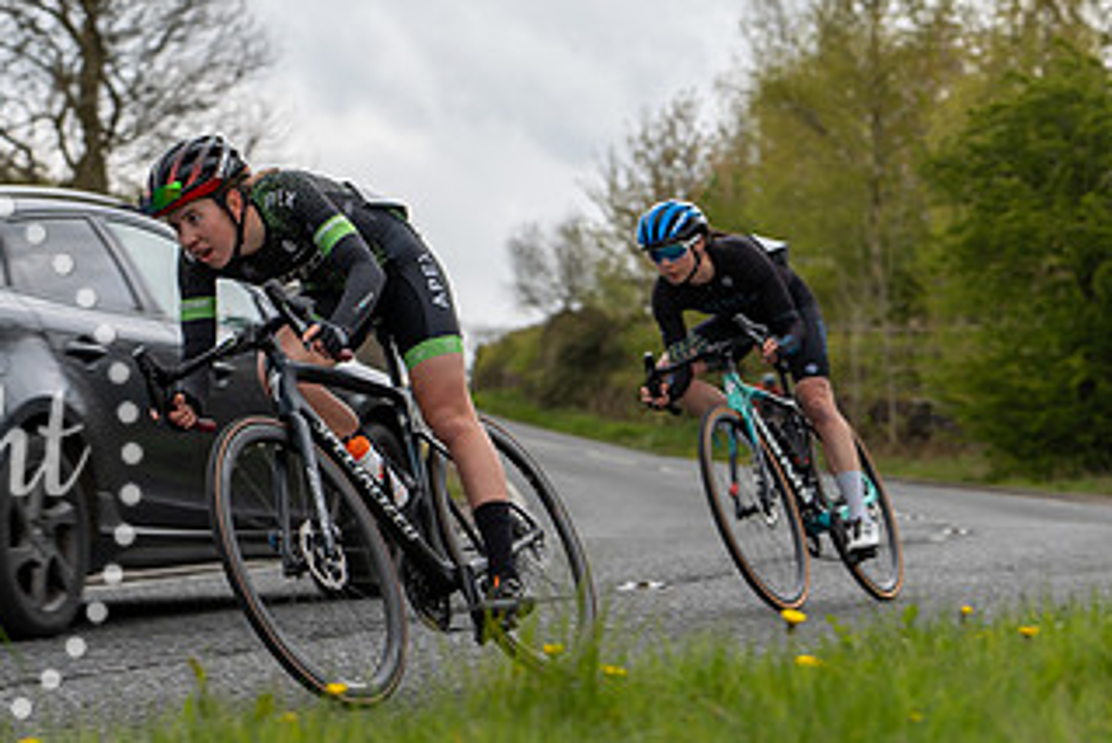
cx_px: 358
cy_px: 325
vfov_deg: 9.6
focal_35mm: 143
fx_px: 4419
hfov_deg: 14.3
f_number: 3.5
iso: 200
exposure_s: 1/640
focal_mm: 70
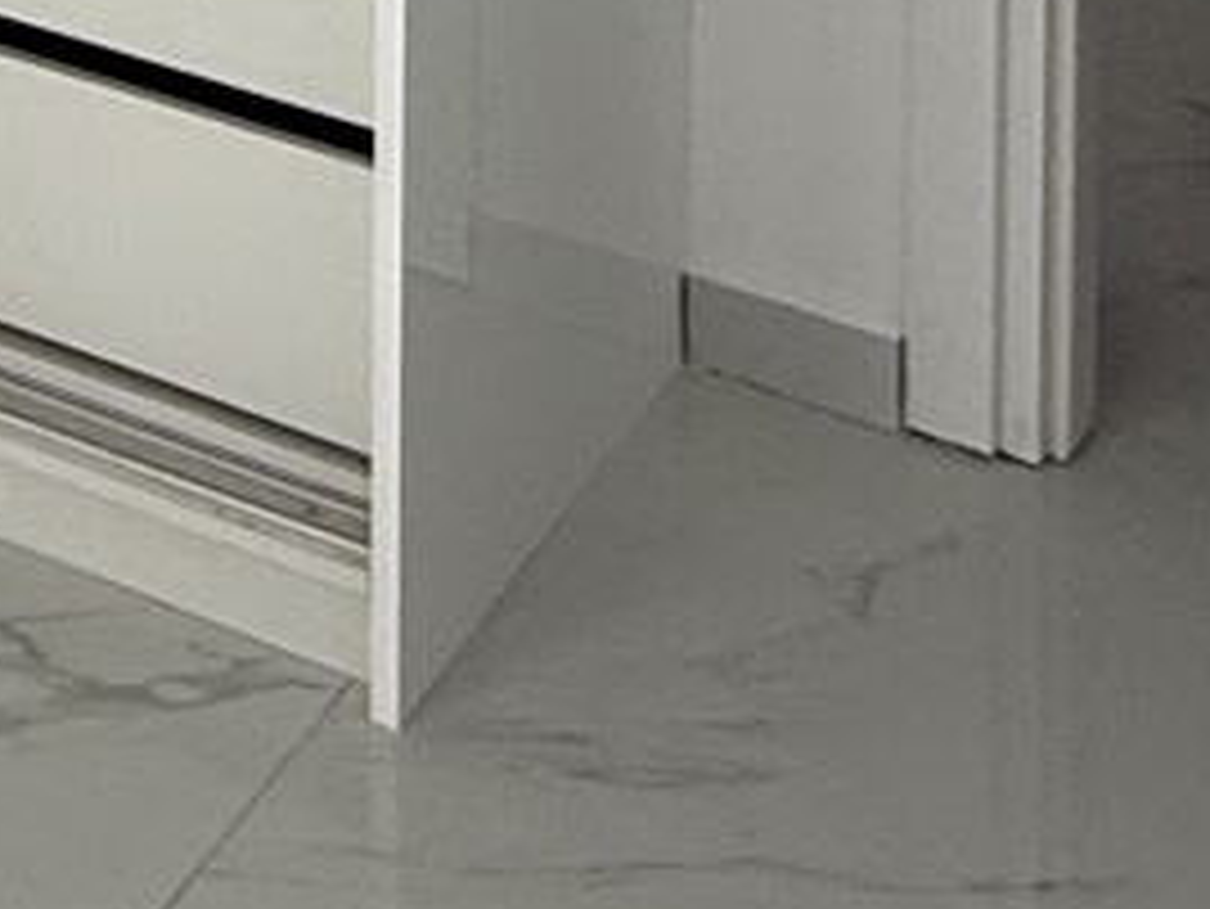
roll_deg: -0.3
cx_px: -1116
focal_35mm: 100
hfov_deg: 15.9
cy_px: -1364
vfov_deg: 11.7
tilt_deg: -1.5
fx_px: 3497
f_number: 2.2
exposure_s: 1/99
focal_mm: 2.22
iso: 50
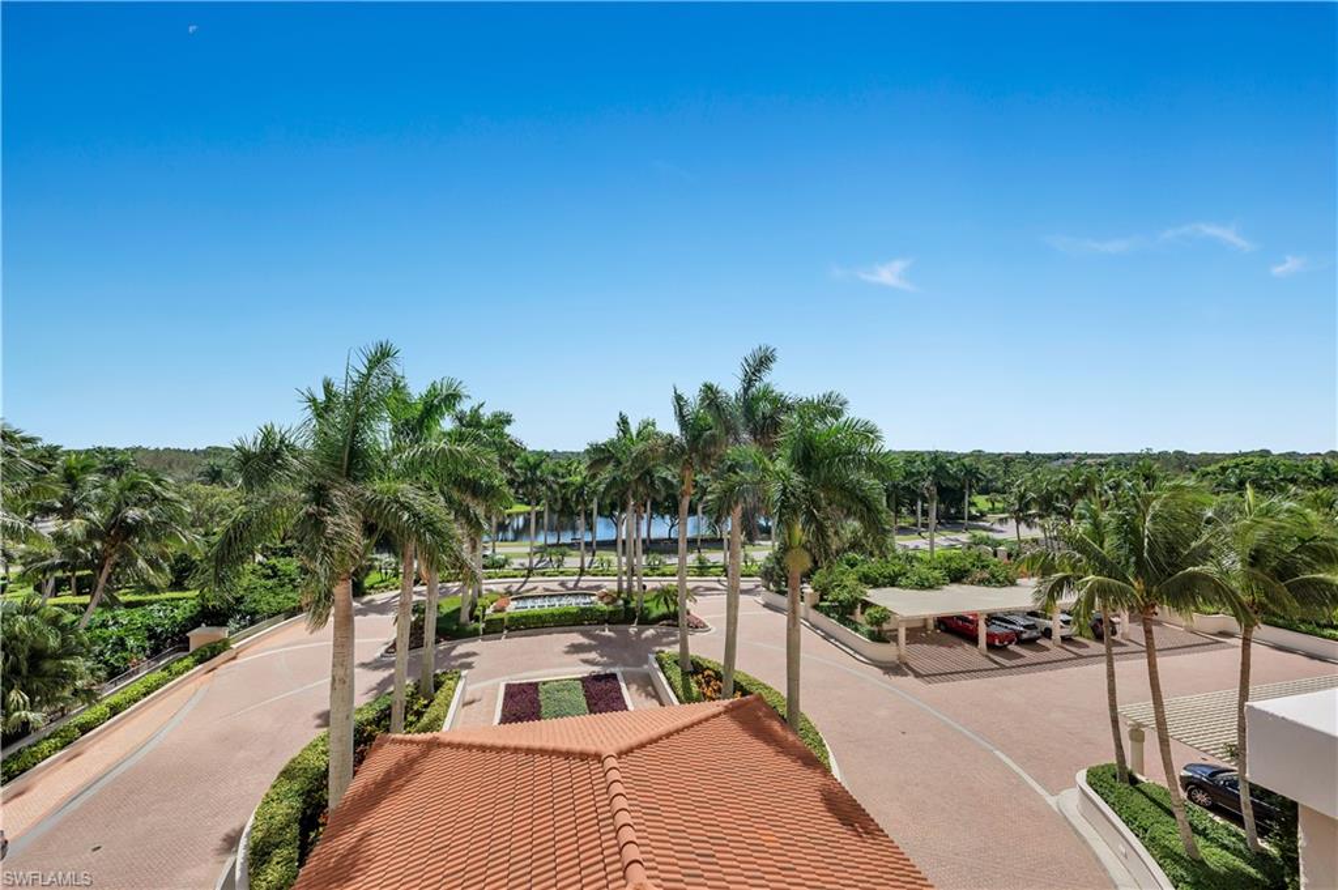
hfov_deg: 104.3
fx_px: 520
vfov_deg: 81.1
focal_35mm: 14
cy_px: 445
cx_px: 669
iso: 160
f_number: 11
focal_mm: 14
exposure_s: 1/800
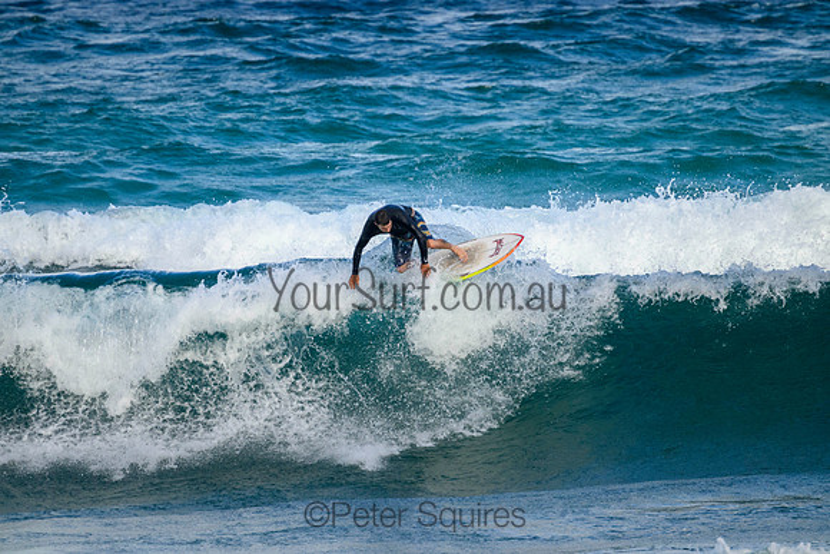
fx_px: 18448
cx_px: 415
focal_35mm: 800
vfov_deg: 1.7
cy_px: 277
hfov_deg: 2.6
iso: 1800
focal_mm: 800
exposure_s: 1/1600
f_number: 11
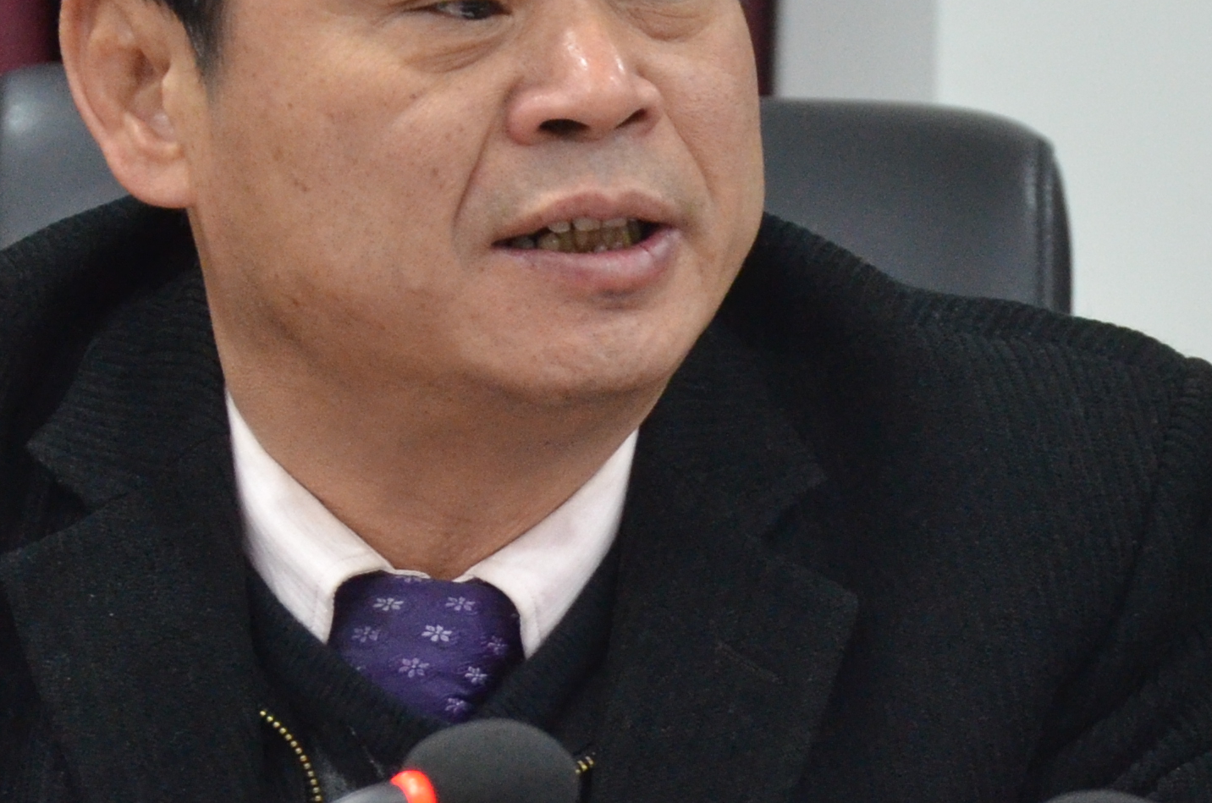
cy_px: 579
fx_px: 10753
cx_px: 521
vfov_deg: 4.3
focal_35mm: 320
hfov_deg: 6.5
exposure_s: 1/50
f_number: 5.3
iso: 1600
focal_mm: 62
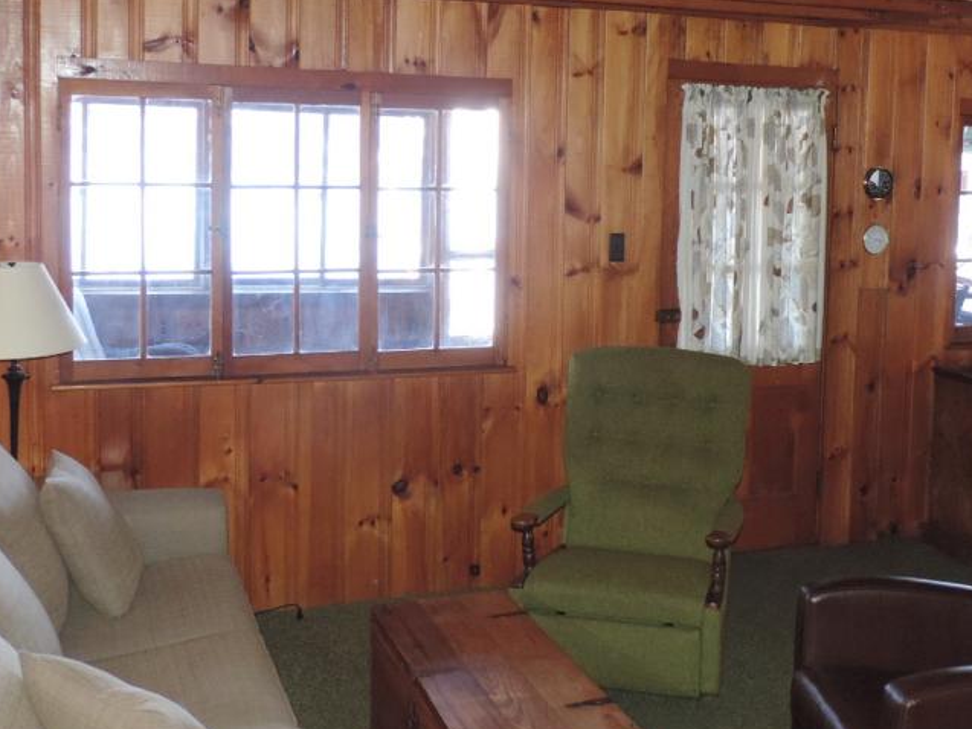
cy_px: 214
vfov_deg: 31.8
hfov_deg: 42.0
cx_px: 548
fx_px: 1264
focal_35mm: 45
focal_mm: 4.9
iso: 560
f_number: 3.1
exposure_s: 1/60
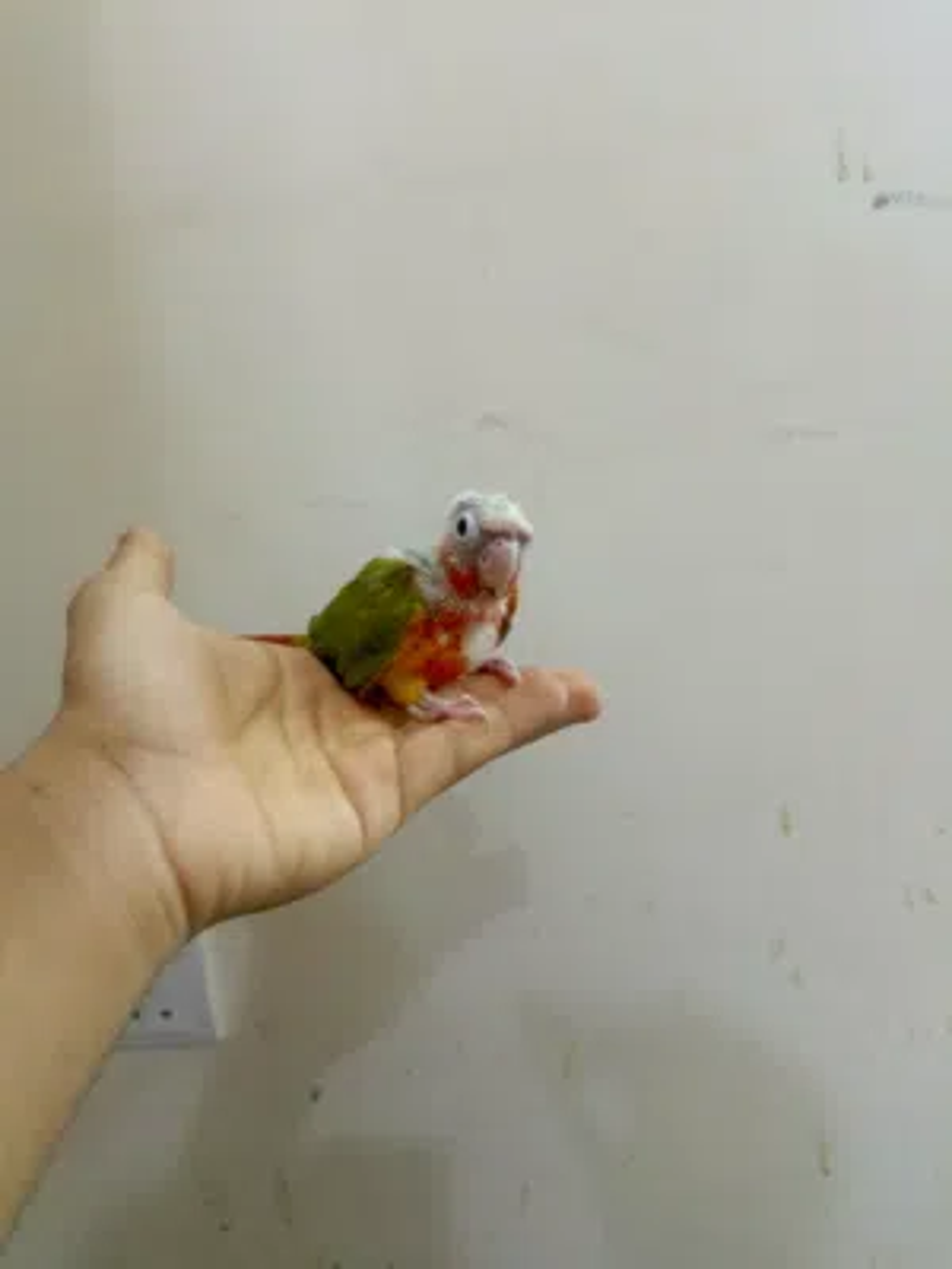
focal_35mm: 25
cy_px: 634
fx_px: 917
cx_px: 476
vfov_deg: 69.4
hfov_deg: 54.9
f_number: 1.69
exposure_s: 1/33.3
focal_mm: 4.76
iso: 720
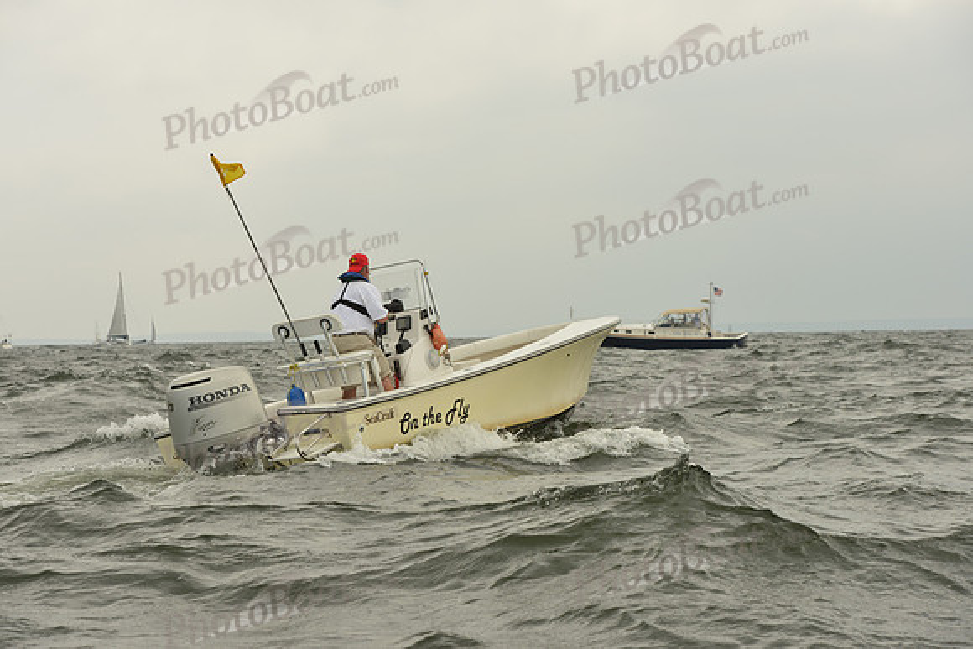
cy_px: 324
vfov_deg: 19.5
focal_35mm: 70
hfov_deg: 28.8
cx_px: 486
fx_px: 1892
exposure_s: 1/1250
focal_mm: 70
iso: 320
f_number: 8
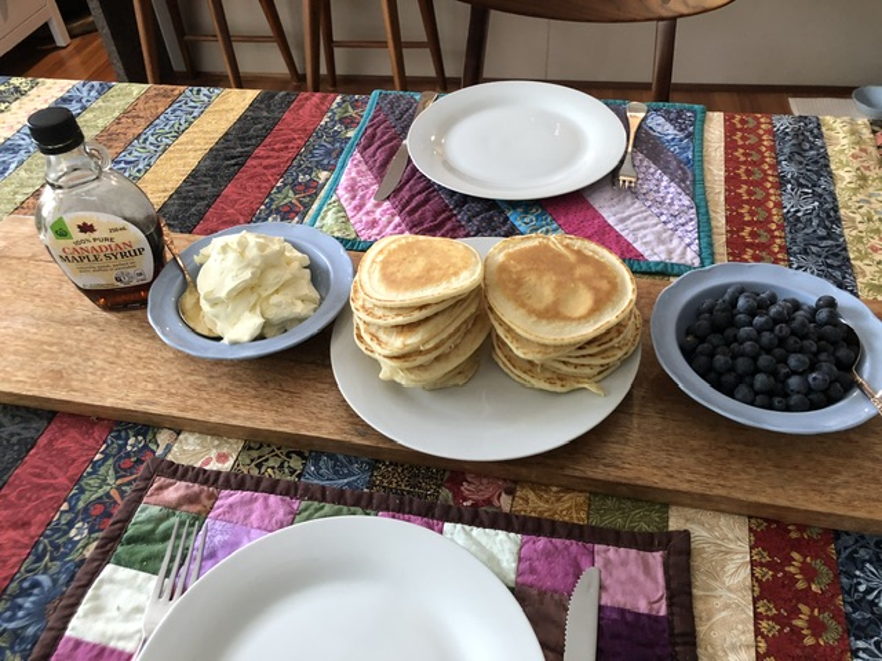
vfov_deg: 49.7
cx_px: 441
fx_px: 713
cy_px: 330
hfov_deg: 63.4
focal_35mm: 28
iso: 100
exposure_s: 1/17
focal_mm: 3.99
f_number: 1.8
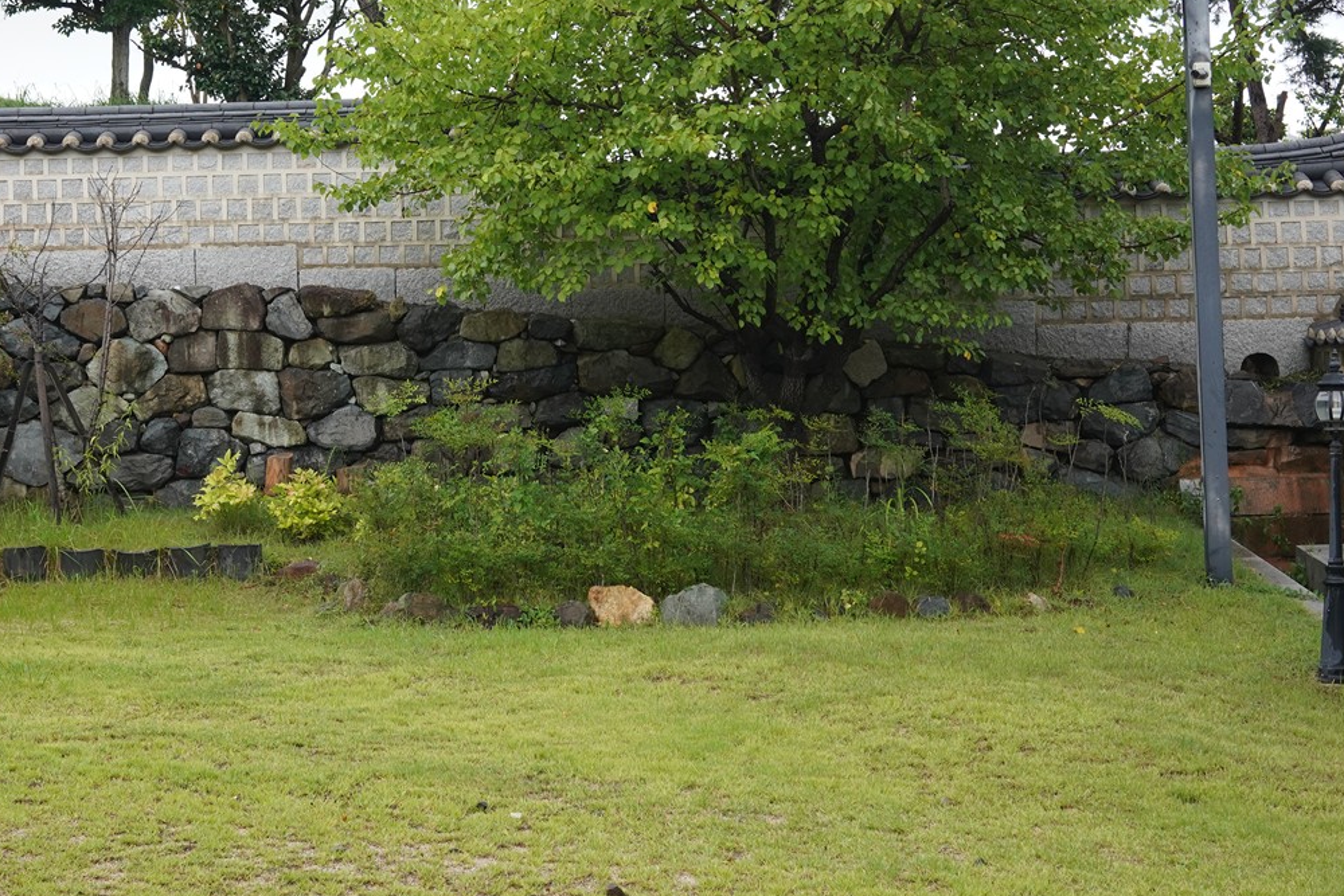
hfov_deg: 28.7
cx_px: 487
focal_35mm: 70
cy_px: 325
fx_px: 2614
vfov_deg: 19.4
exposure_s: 1/100
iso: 800
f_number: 7.1
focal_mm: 35
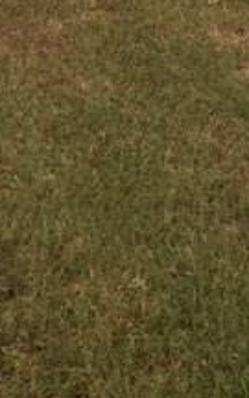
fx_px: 988
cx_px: 179
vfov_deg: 20.0
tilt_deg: +1.0
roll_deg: +0.2
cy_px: -182
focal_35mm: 91
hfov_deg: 14.3
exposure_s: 1/618
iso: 32
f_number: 2.2
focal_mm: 4.15
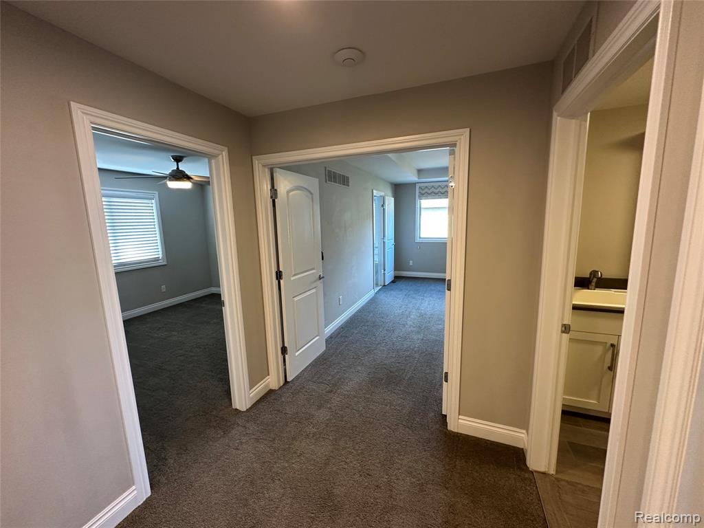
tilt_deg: -8.6
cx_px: 352
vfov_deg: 85.7
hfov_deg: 102.1
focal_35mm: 14
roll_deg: +1.5
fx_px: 285
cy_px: 264
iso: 200
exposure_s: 1/60
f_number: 2.2
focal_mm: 2.22
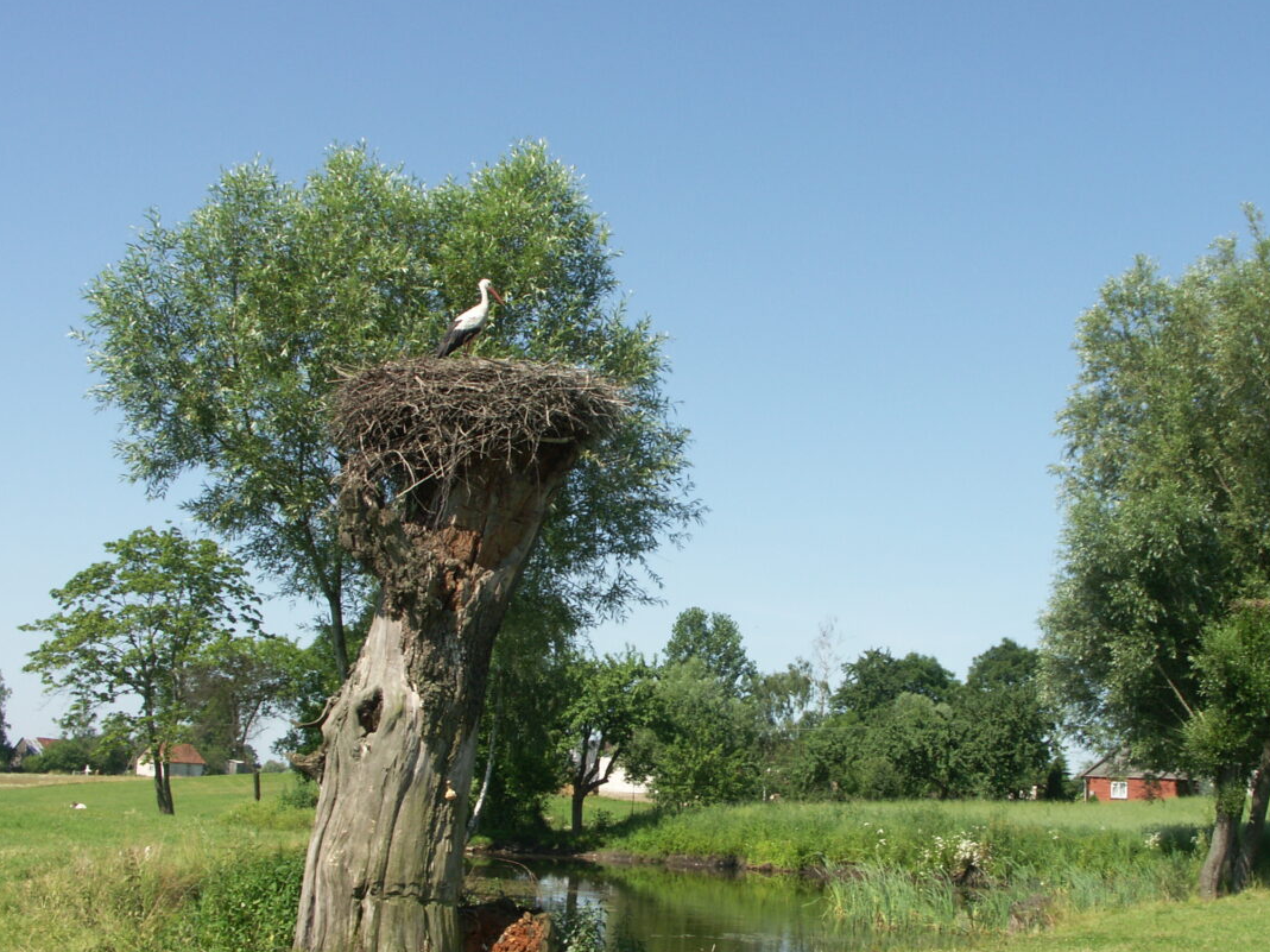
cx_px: 695
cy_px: 563
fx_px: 1687
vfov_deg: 31.4
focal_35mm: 46
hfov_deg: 41.2
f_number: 6.3
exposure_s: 1/320
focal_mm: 8.17
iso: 64
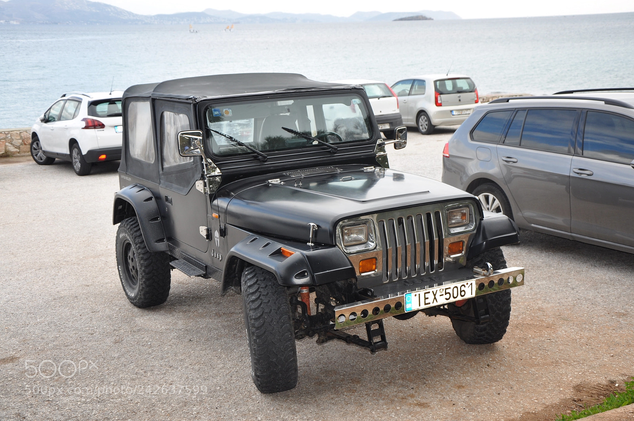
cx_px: 317
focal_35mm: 51
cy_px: 210
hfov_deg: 38.9
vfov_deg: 26.4
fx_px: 897
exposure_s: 1/200
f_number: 5.6
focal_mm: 34
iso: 200
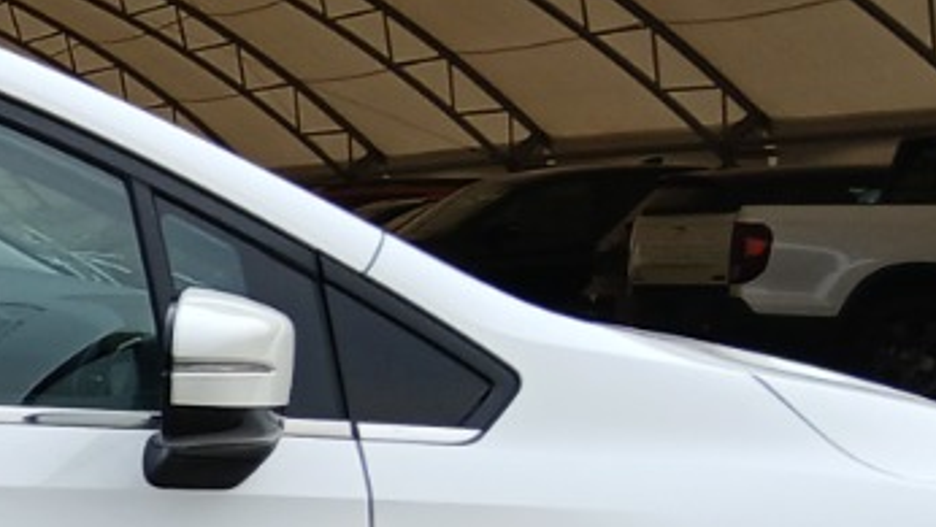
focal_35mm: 131
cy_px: 968
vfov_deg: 8.9
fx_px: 3253
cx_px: -752
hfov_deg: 14.4
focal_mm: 3.98
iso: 25
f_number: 1.8
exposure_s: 1/60
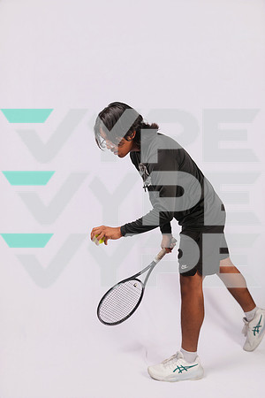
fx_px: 353
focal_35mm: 32
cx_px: 132
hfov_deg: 41.1
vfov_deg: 58.7
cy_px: 199
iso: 160
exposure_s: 1/125
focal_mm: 32
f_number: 5.6
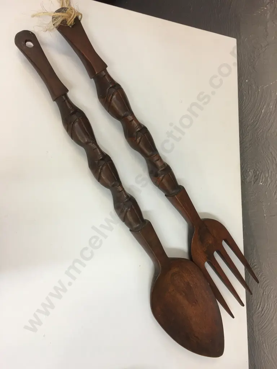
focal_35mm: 29
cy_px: 184
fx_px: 309
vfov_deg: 61.7
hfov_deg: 48.2
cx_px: 138
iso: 32
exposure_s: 1/17
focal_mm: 4.15
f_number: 2.2
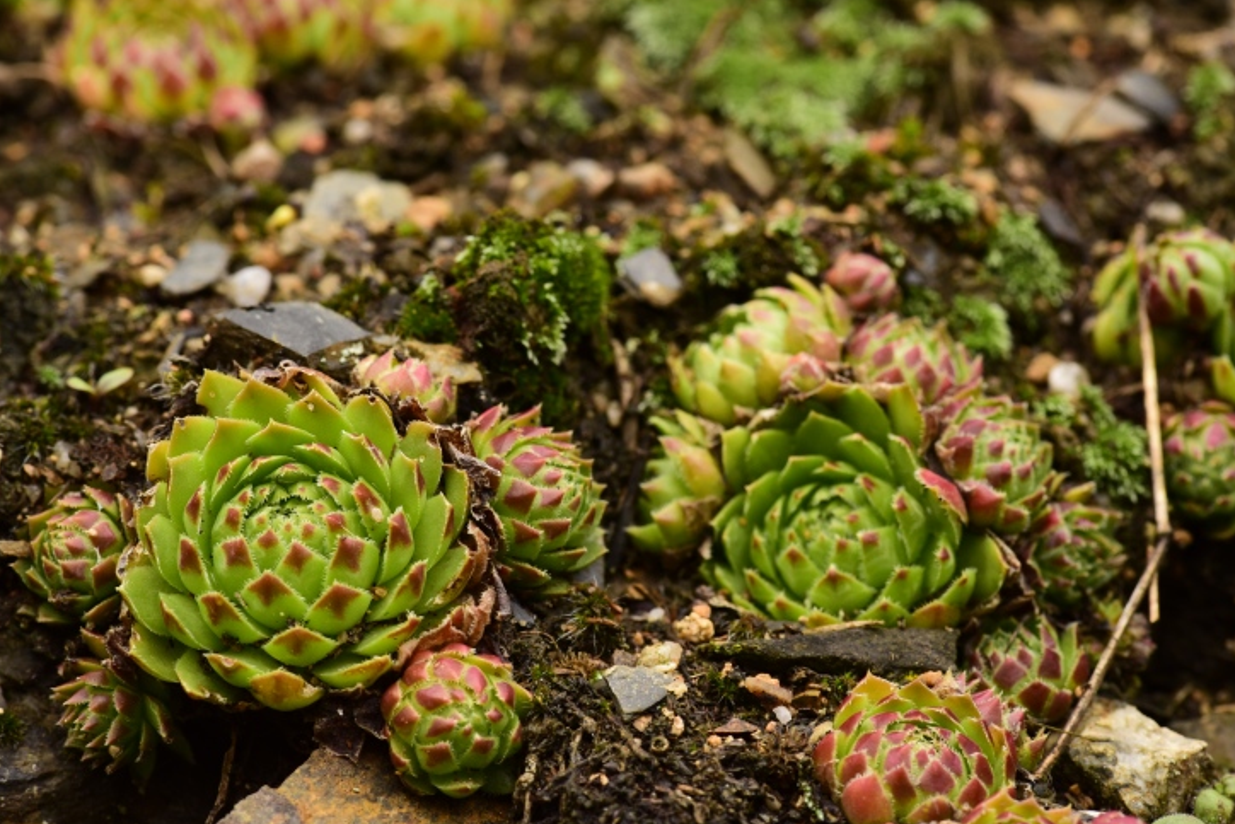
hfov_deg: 17.6
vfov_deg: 11.8
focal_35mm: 116
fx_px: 3980
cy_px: 387
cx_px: 614
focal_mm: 105
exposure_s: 1/200
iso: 1250
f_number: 14
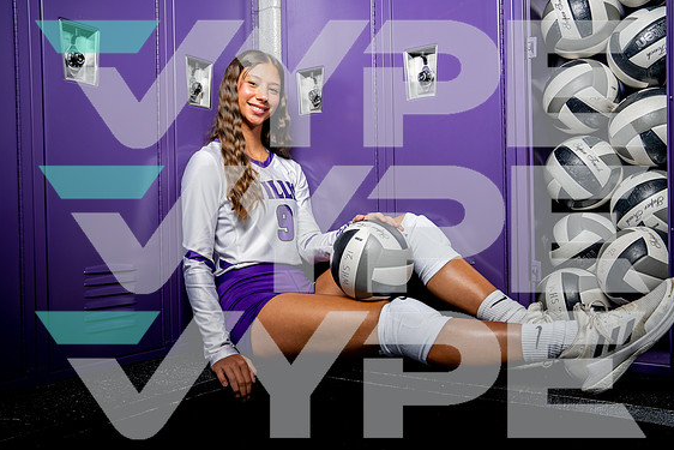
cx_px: 344
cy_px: 230
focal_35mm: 32
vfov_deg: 41.1
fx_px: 599
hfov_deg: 58.7
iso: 200
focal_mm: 31
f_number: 4.5
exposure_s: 1/250
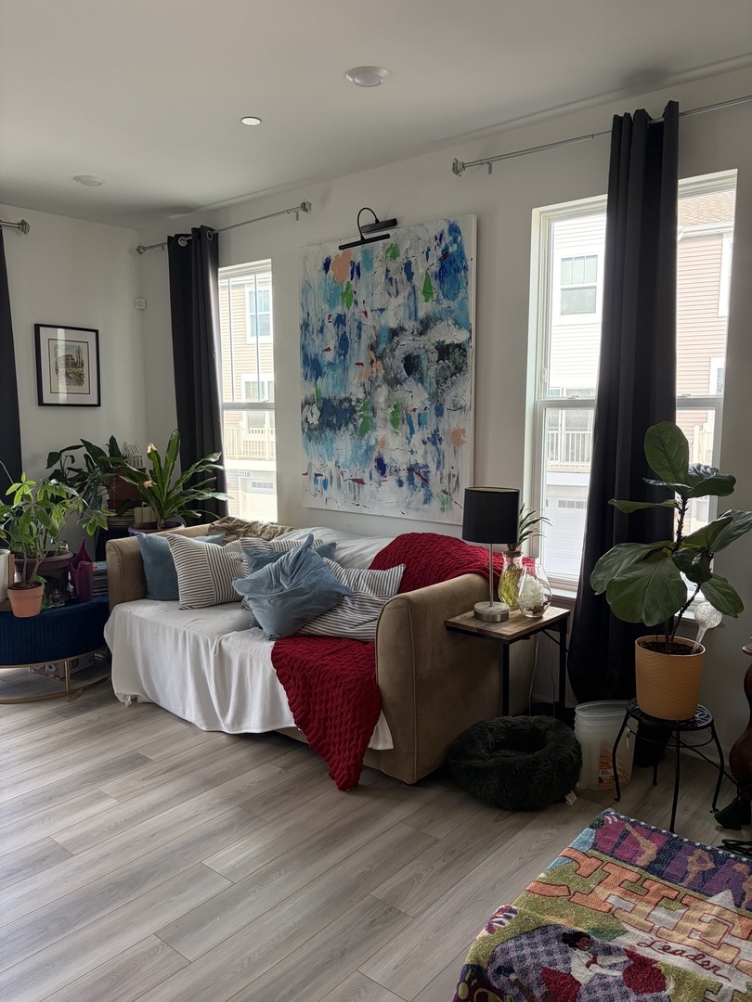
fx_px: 753
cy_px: 501
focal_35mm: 26
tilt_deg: -7.4
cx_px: 376
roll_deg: +0.8
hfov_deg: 53.1
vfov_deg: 67.3
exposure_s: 1/120
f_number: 1.6
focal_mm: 5.96
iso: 125
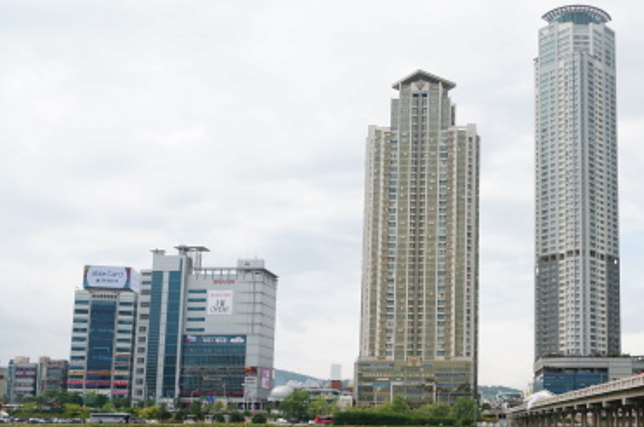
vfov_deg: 31.1
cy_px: 336
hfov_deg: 44.4
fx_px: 750
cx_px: 505
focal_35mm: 42
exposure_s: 1/640
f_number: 4.5
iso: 100
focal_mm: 16
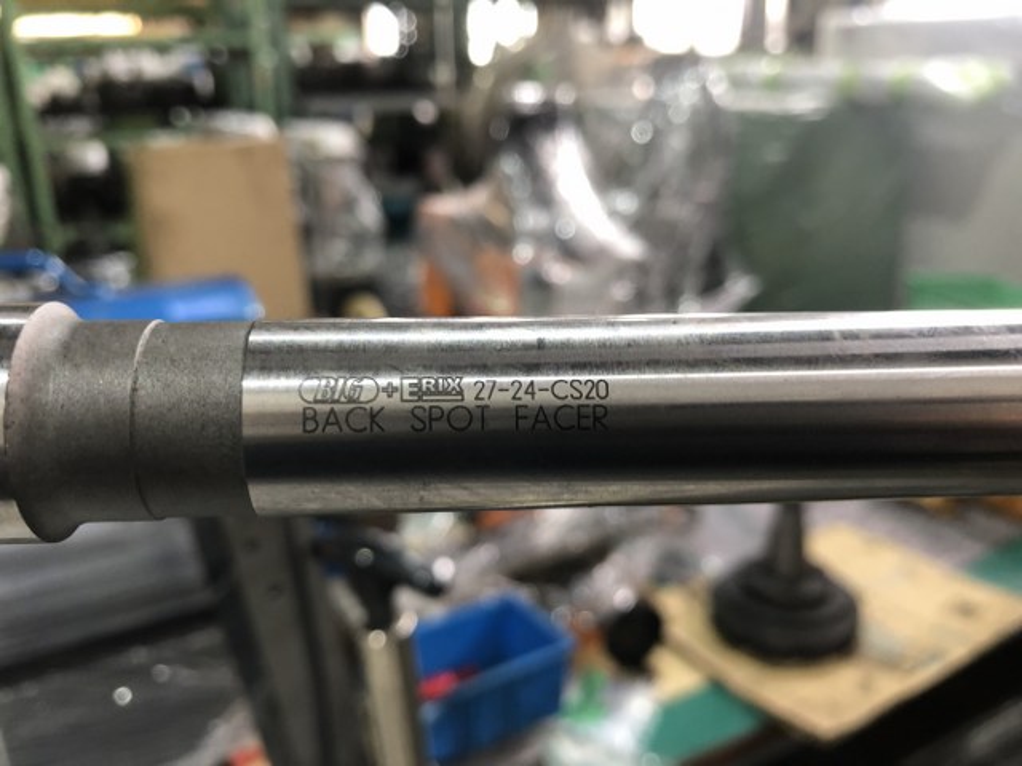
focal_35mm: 28
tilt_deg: -18.3
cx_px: 511
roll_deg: +1.7
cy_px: 383
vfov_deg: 49.7
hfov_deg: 63.4
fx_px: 827
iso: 50
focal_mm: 4
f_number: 1.8
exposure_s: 1/17
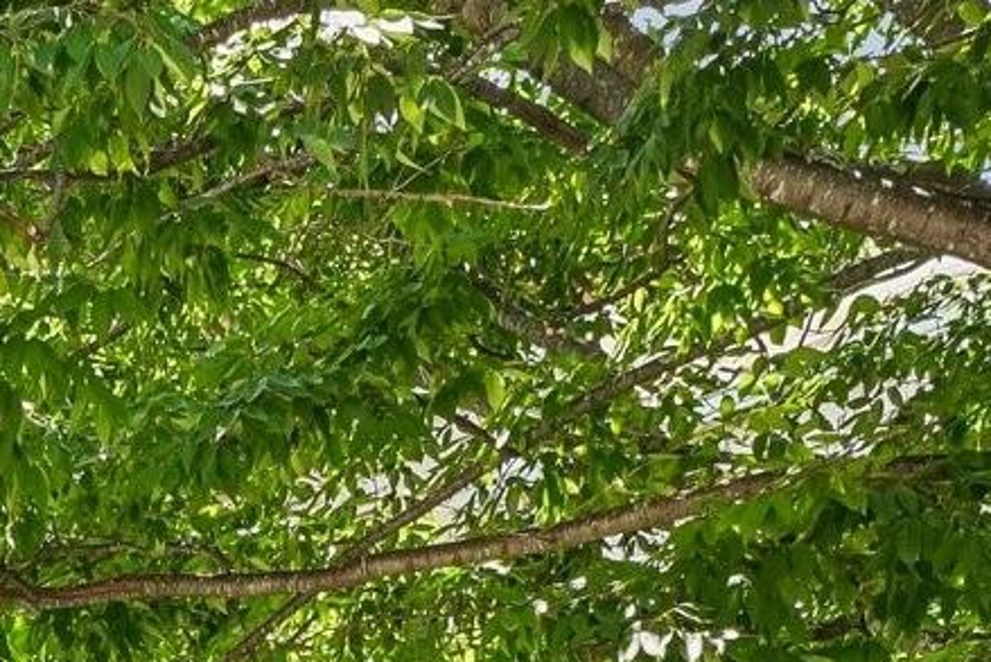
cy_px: 1325
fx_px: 3469
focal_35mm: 126
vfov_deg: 10.1
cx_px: -851
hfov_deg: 14.2
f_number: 8
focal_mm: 18
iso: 100
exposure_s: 1/30
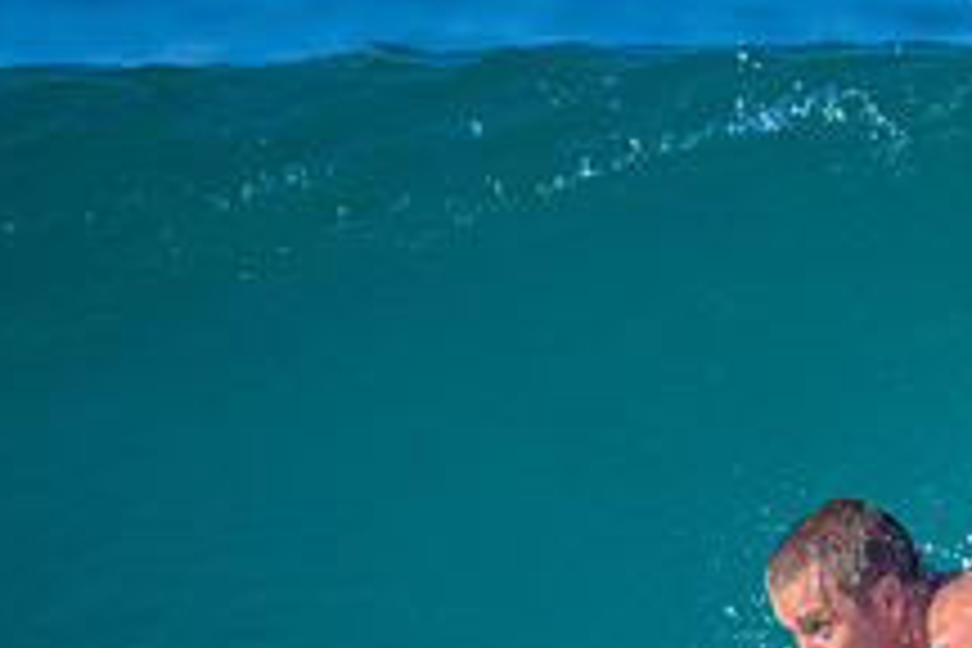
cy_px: 705
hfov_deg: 0.7
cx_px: 1151
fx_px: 80427
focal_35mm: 2979
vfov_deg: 0.5
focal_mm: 800
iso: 360
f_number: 6.3
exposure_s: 1/2500
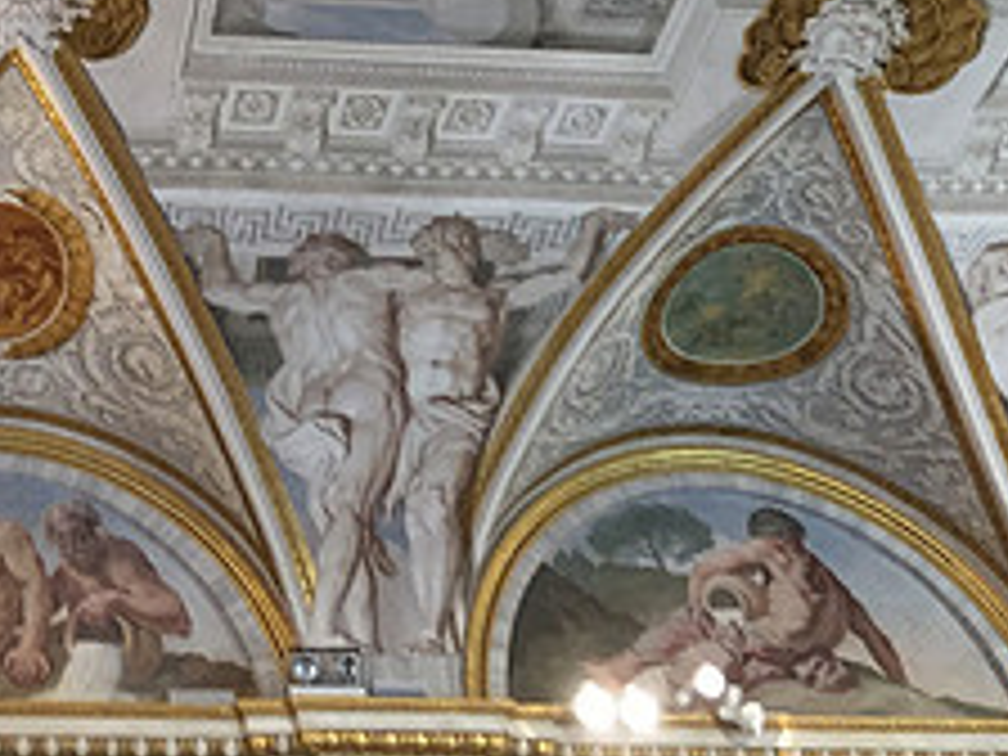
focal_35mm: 75
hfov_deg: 24.8
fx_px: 2184
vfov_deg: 18.8
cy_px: -101
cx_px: -4
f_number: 2.2
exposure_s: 1/33
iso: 160
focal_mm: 4.15
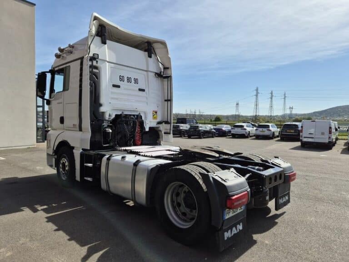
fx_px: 232
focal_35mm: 23
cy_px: 131
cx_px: 174
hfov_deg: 73.9
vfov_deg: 58.9
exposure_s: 1/2568
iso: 25
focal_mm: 5.4
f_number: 1.8
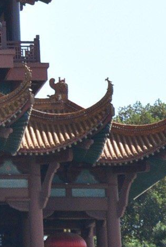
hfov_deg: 3.5
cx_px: -312
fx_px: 2629
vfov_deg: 5.3
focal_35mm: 381
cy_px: -260
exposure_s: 1/1250
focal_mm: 40
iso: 400
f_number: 5
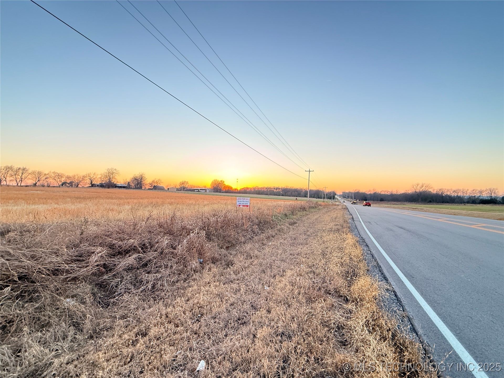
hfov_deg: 102.1
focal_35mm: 14
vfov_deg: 85.7
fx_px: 204
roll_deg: -1.8
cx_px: 252
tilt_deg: +1.3
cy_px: 189
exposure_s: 1/81
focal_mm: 2.22
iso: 320
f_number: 2.2
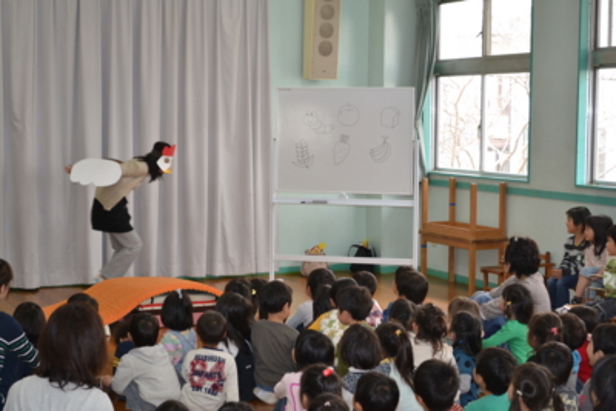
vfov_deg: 20.2
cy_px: 206
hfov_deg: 29.9
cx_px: 308
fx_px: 1155
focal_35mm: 68
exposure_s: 1/60
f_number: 5.3
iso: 560
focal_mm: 45
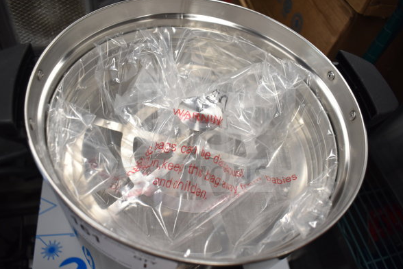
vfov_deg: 46.4
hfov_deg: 65.5
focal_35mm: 28
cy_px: 138
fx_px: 313
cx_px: 196
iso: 450
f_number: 3.5
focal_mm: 18
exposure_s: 1/30
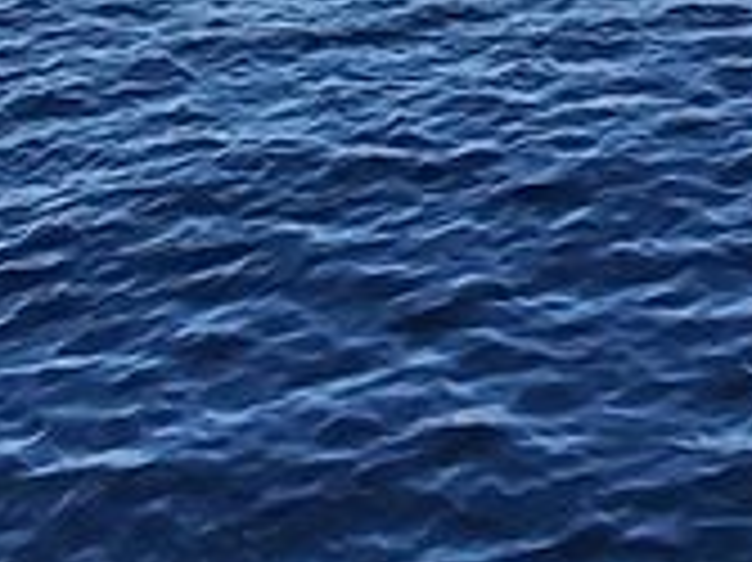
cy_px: -764
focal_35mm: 123
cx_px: 747
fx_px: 2670
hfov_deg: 15.7
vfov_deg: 10.5
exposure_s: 1/1071
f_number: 2.2
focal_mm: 1.64
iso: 40
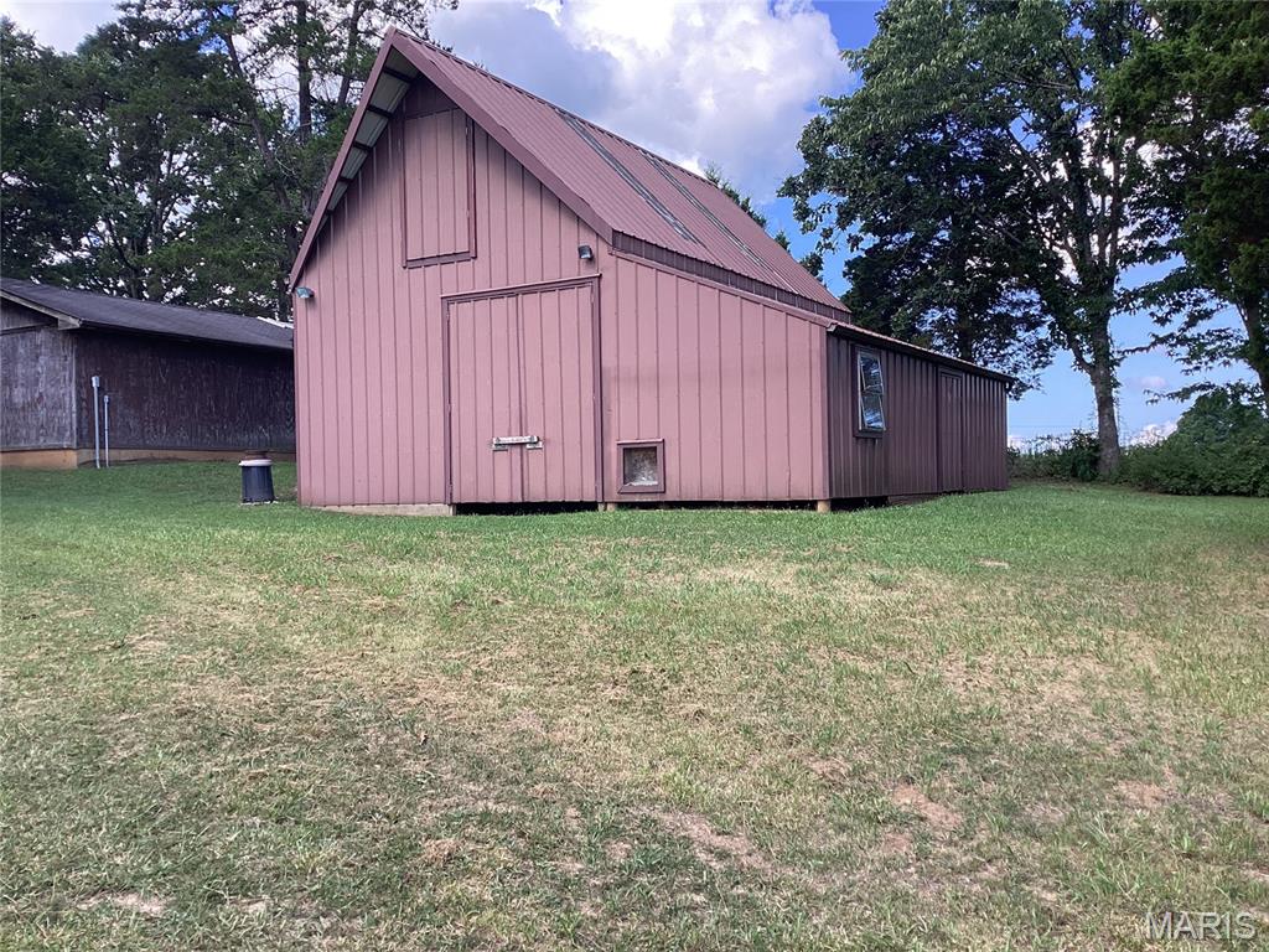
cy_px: 476
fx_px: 1136
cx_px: 634
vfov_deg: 45.4
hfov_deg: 58.4
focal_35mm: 31
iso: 25
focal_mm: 3.3
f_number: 2.4
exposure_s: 1/252
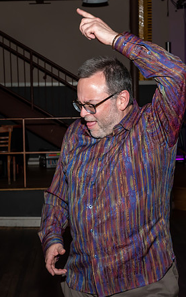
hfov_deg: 18.3
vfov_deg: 29.0
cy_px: 139
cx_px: 75
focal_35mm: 71
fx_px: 576
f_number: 6.3
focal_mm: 26
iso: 400
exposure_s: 1/250
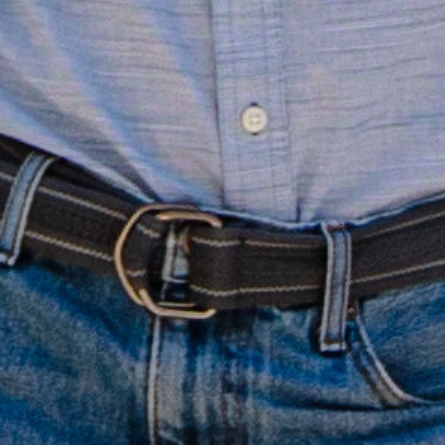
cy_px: -508
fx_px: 6938
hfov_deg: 3.7
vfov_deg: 3.6
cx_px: 332
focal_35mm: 477
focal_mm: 40
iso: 200
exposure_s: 1/5000
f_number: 2.8
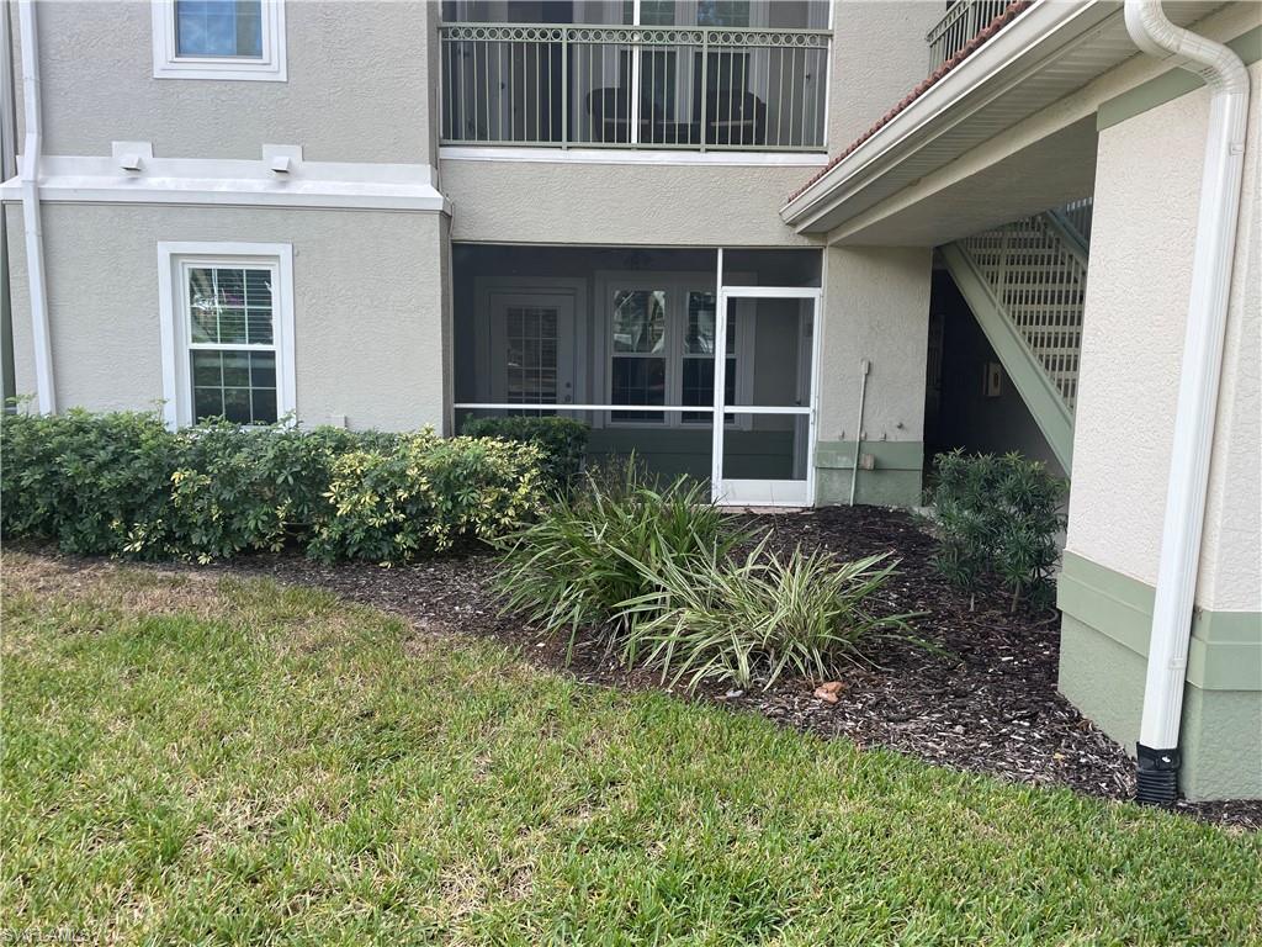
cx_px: 631
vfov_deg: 53.1
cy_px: 474
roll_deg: -0.8
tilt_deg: -8.0
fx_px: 948
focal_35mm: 26
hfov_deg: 67.3
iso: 32
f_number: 1.6
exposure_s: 1/254
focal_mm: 4.2
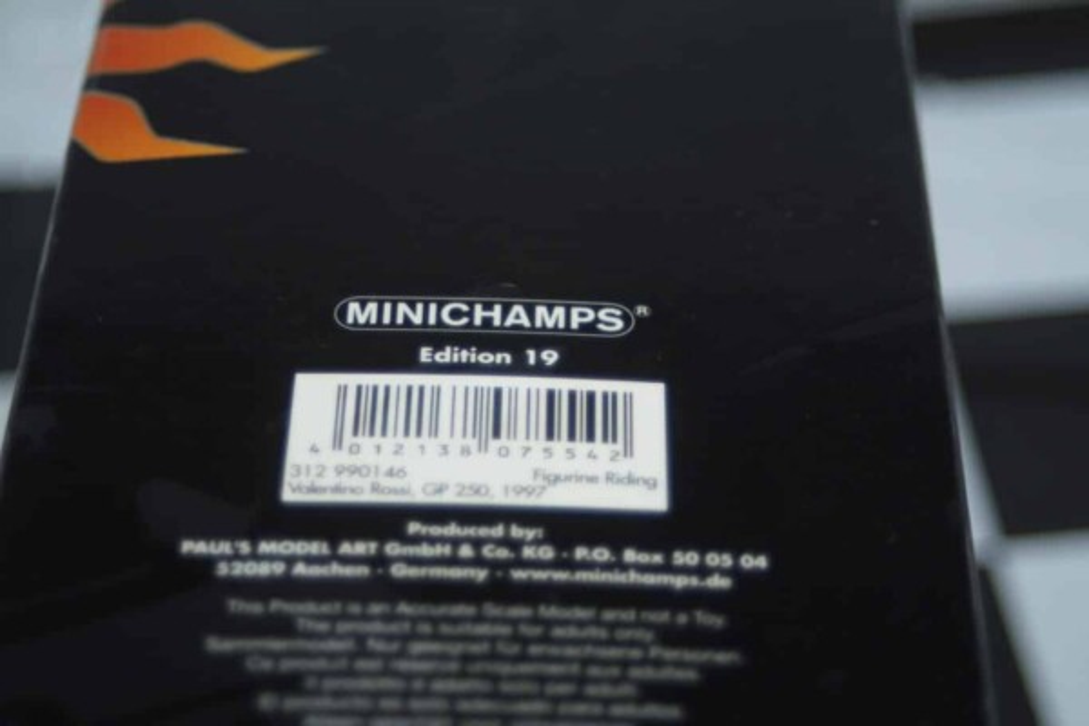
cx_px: 544
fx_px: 3176
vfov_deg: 13.0
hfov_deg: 19.5
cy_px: 363
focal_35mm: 105
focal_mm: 70
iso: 200
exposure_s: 1/60
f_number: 5.6
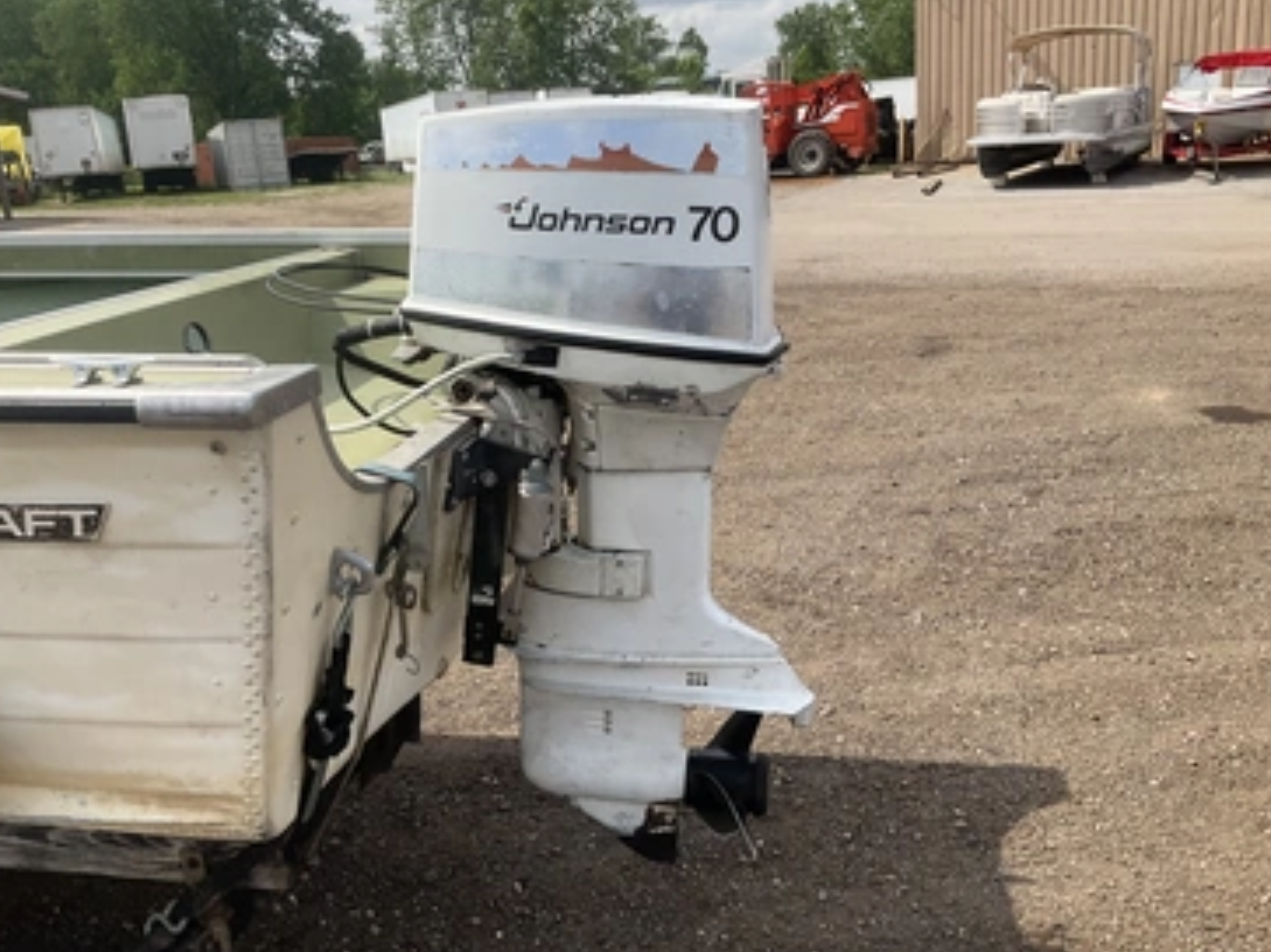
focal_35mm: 32
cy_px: 458
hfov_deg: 56.8
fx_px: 1175
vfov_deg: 44.1
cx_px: 592
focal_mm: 3
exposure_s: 1/1490
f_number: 1.8
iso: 25
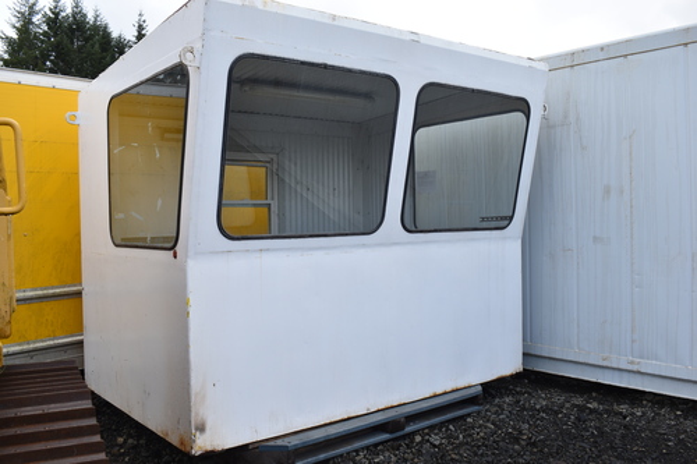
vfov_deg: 39.9
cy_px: 232
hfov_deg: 57.2
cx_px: 348
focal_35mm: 33
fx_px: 639
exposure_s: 1/100
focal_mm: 22
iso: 100
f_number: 8
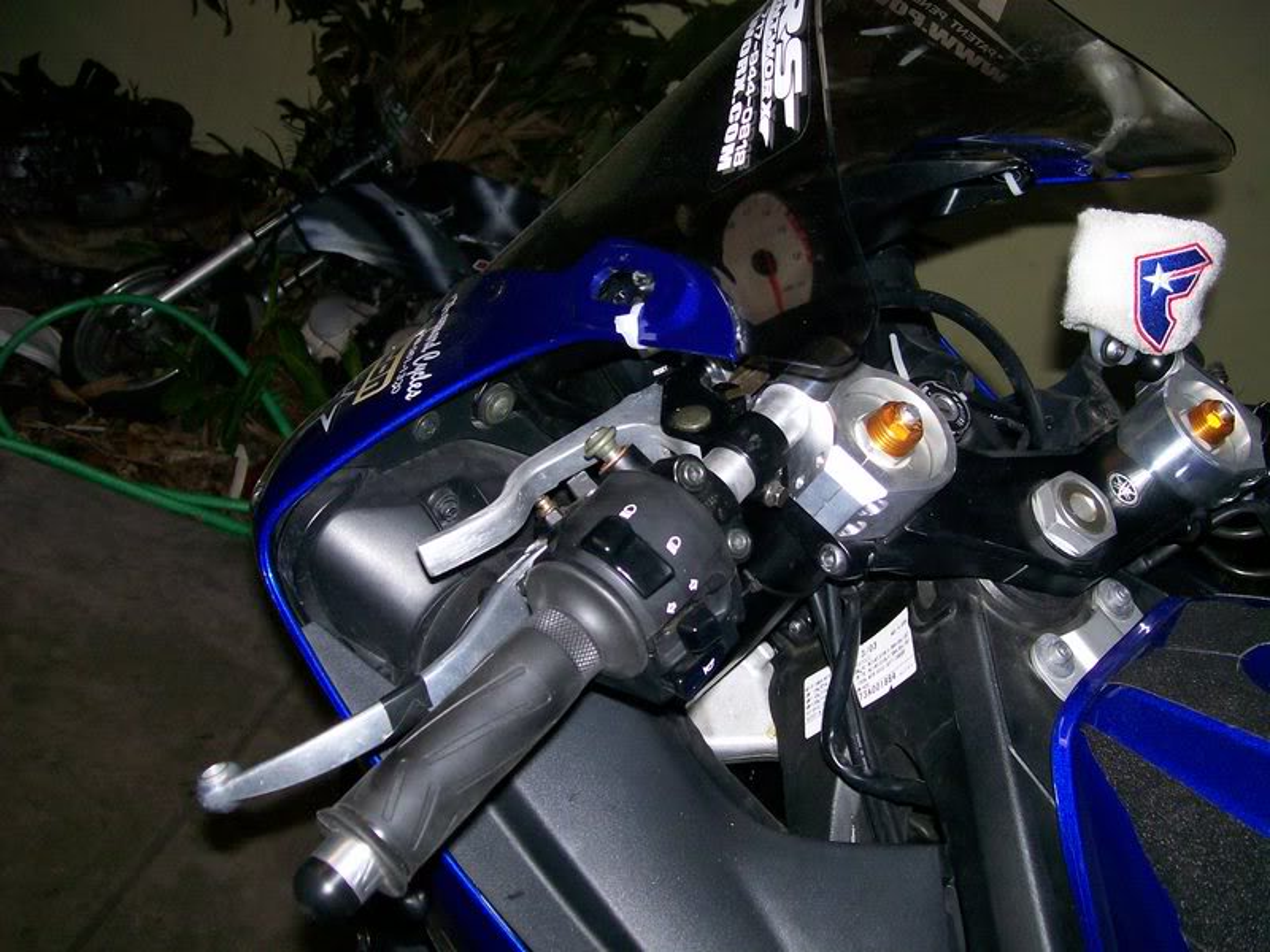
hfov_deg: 51.4
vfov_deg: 39.7
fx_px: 1321
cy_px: 476
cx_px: 635
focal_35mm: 36
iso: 140
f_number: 2.7
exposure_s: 1/64
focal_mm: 6
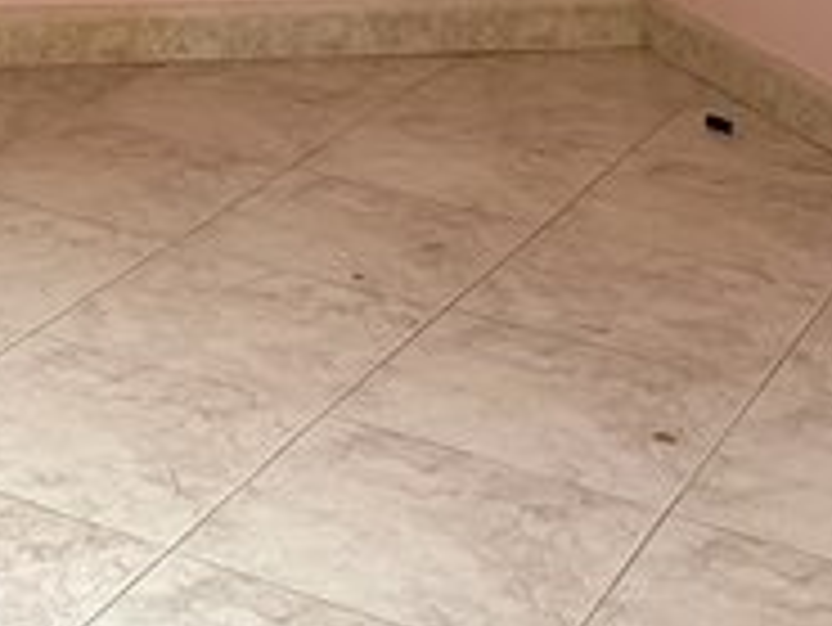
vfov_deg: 13.2
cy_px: -601
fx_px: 2357
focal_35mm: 98
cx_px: -202
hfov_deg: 18.8
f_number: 1.78
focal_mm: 6.76
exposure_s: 1/60
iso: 200
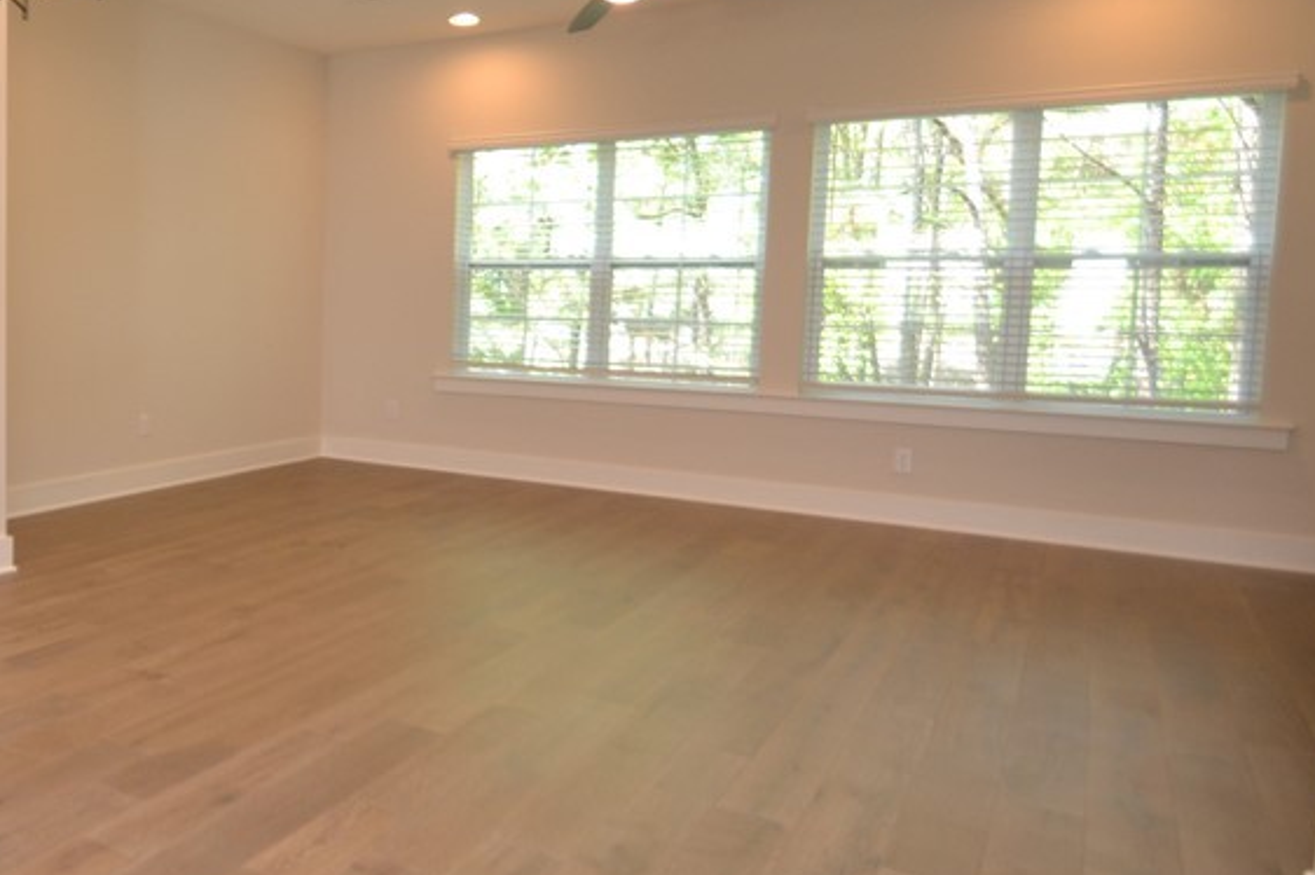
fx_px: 1059
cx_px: 220
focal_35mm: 29
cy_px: 367
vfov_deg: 44.8
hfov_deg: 57.7
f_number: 4
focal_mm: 10
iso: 400
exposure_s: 1/60
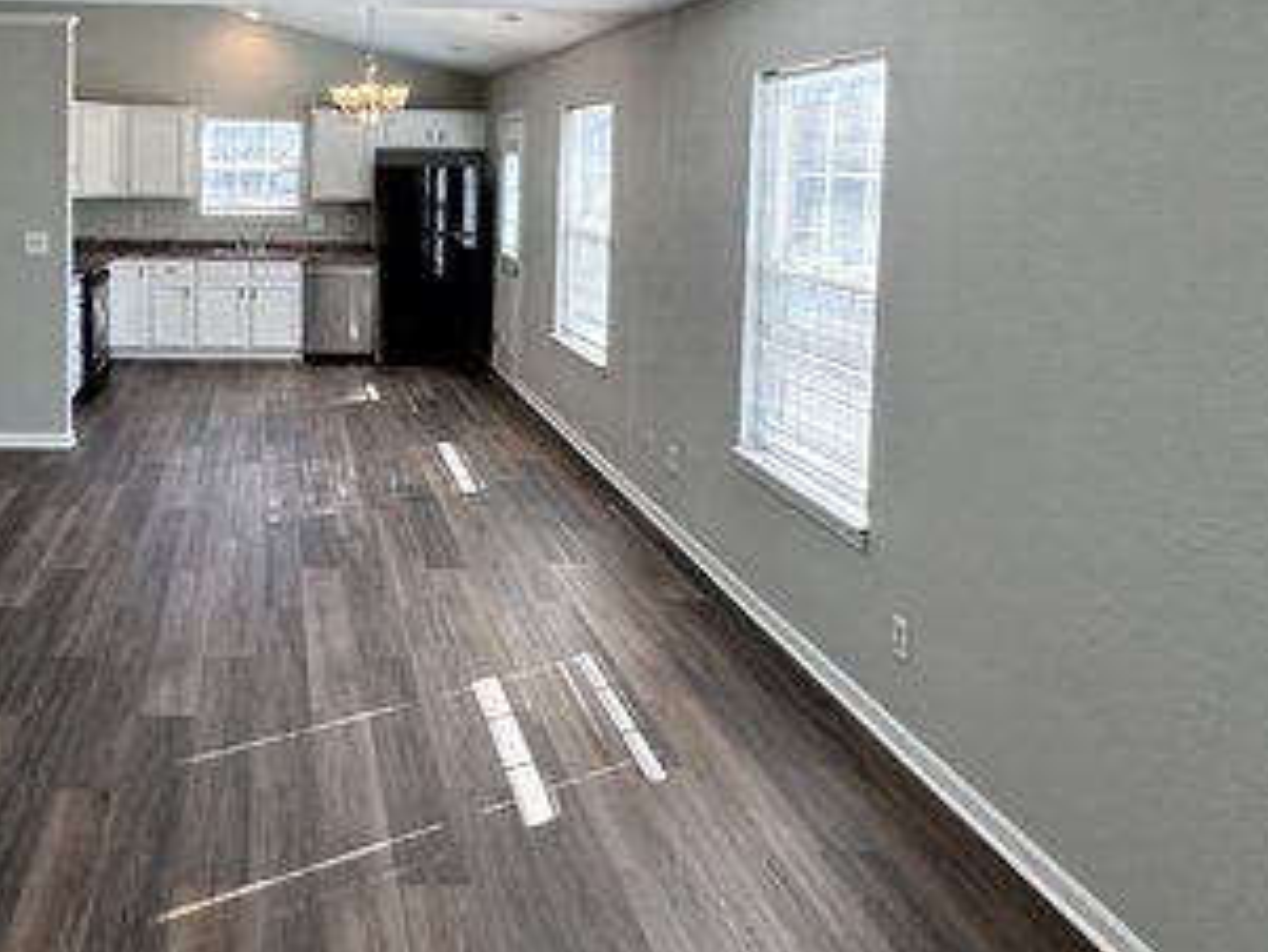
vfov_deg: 43.8
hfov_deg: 55.4
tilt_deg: -5.1
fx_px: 1136
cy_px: 223
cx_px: 310
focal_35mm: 31
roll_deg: -1.4
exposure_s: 1/120
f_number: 2.2
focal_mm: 2.22
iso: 50
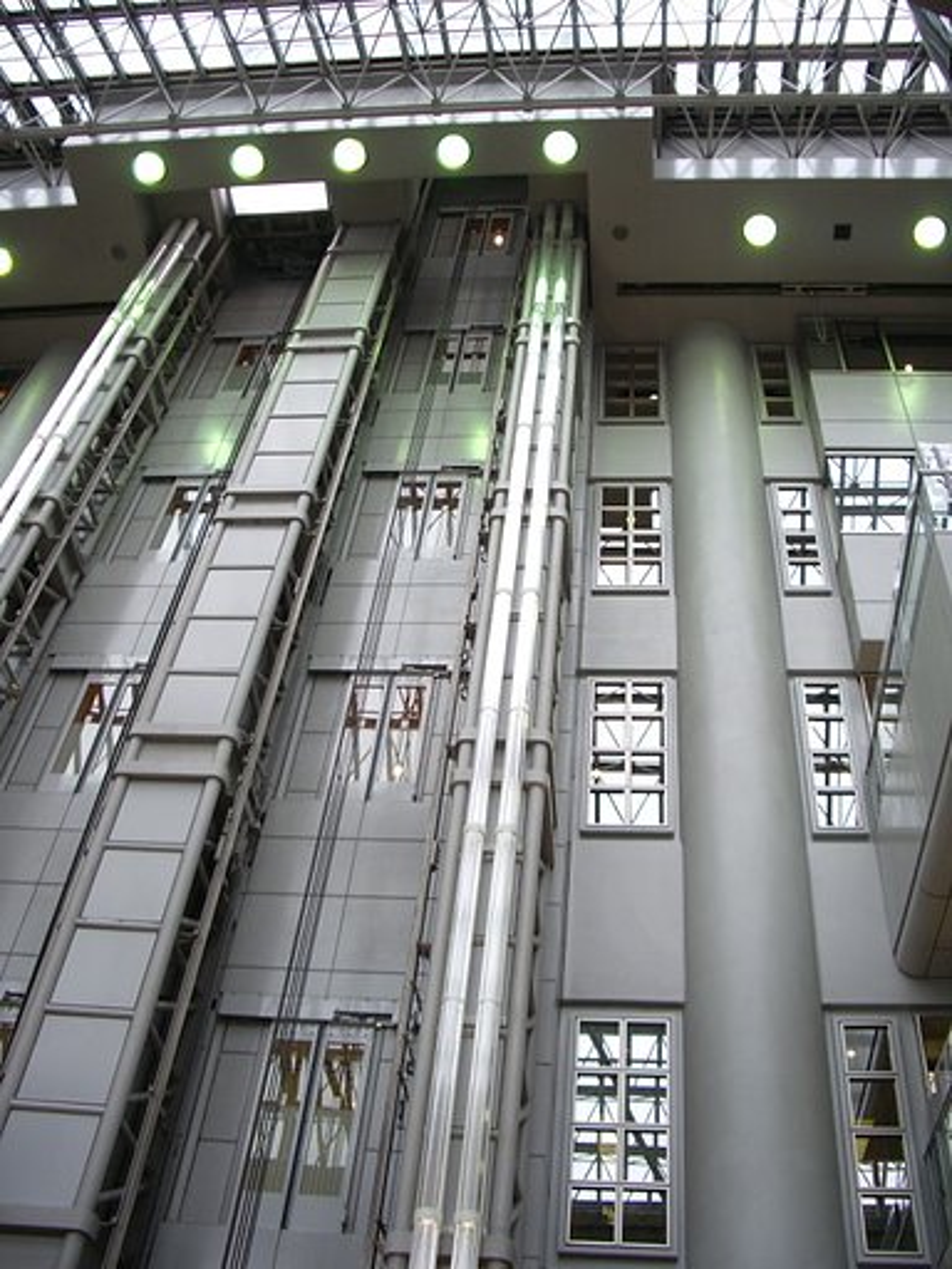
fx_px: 1283
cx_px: 476
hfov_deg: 40.7
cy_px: 634
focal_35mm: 35
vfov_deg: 52.6
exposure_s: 1/80
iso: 80
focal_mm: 5.8
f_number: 2.6
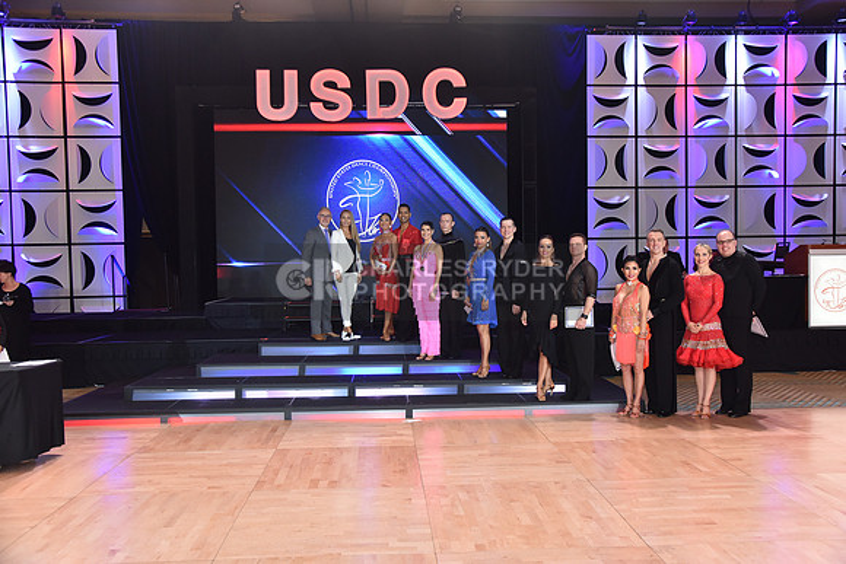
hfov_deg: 58.7
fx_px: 752
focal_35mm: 32
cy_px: 282
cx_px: 423
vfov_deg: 41.1
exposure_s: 1/250
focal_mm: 32
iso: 1600
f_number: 4.5
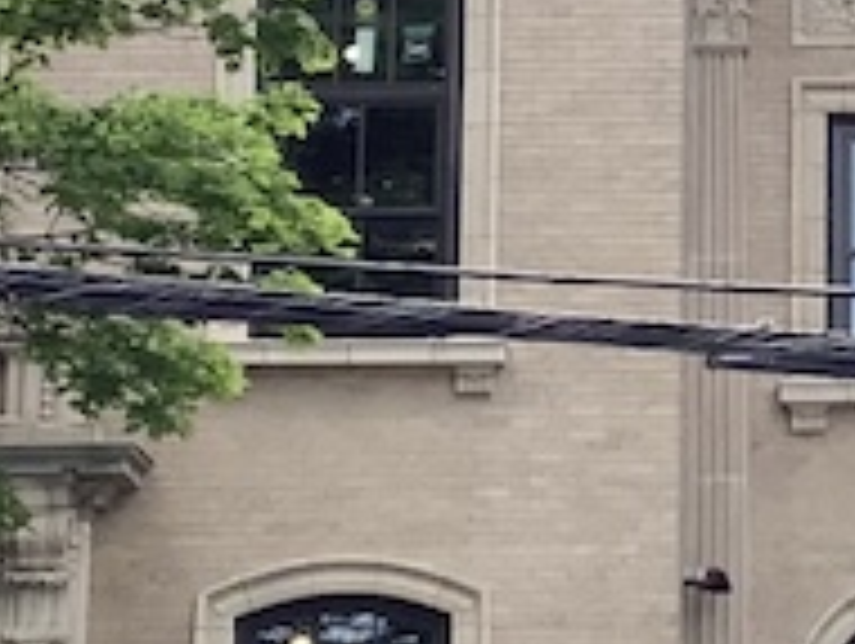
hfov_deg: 11.0
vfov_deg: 8.4
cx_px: 1098
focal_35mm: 176
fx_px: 4353
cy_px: 149
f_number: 2.4
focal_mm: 3.3
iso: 25
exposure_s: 1/156
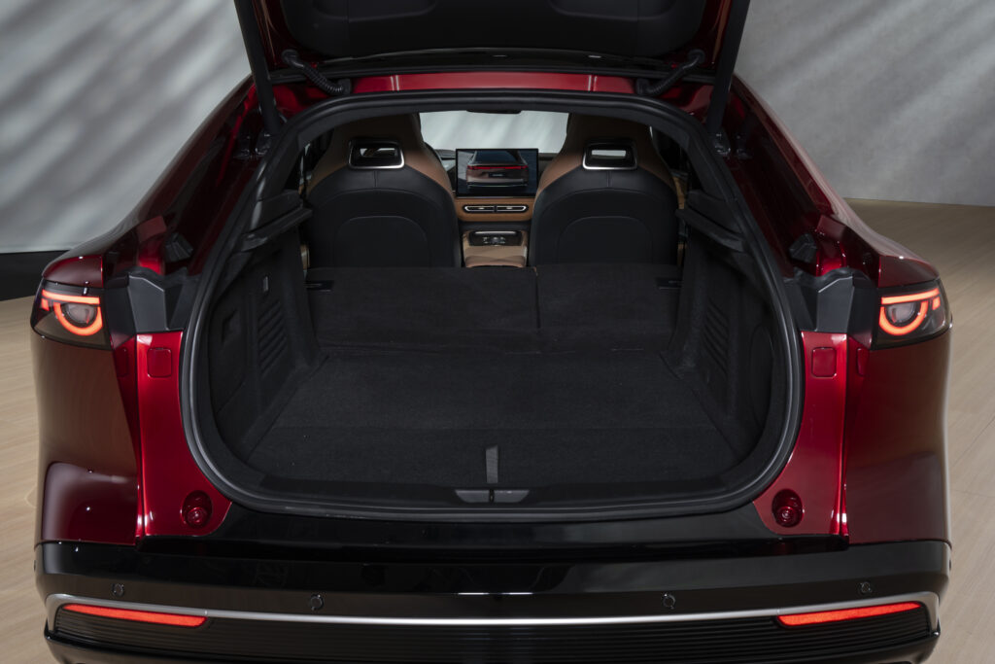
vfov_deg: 34.2
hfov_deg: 49.5
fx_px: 1078
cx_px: 498
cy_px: 332
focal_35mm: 39
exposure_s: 1/1.25
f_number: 11
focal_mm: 39
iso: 200
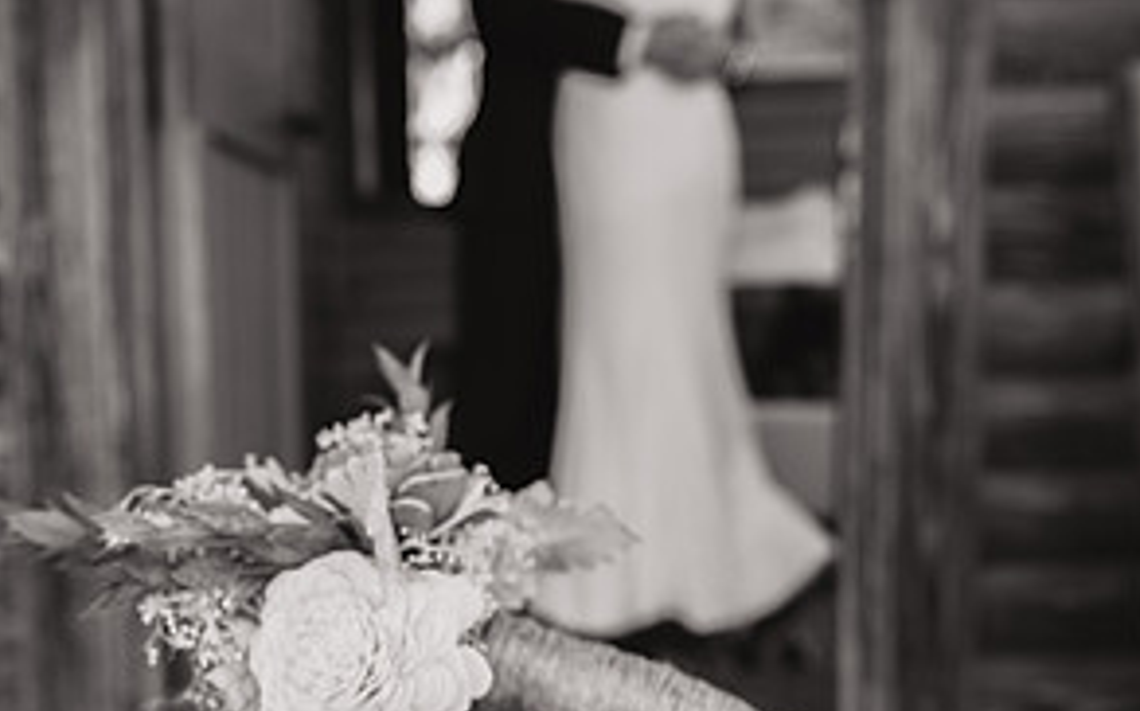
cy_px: 457
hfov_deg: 39.6
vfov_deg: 25.2
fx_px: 1583
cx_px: 580
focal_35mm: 51
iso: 500
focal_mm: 32.5
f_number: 4.5
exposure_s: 1/200
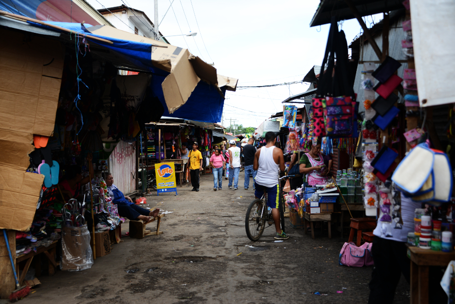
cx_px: 228
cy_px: 152
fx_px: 632
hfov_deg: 39.6
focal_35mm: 50
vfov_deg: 27.0
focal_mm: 50
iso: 250
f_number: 4.5
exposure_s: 1/640
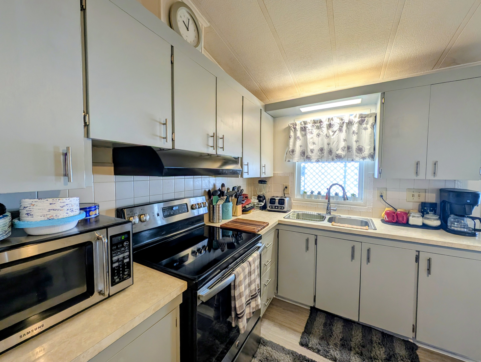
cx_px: 240
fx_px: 167
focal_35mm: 12
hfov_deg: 110.5
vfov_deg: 94.6
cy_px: 181
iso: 71
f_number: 1.95
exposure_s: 1/60
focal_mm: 2.23
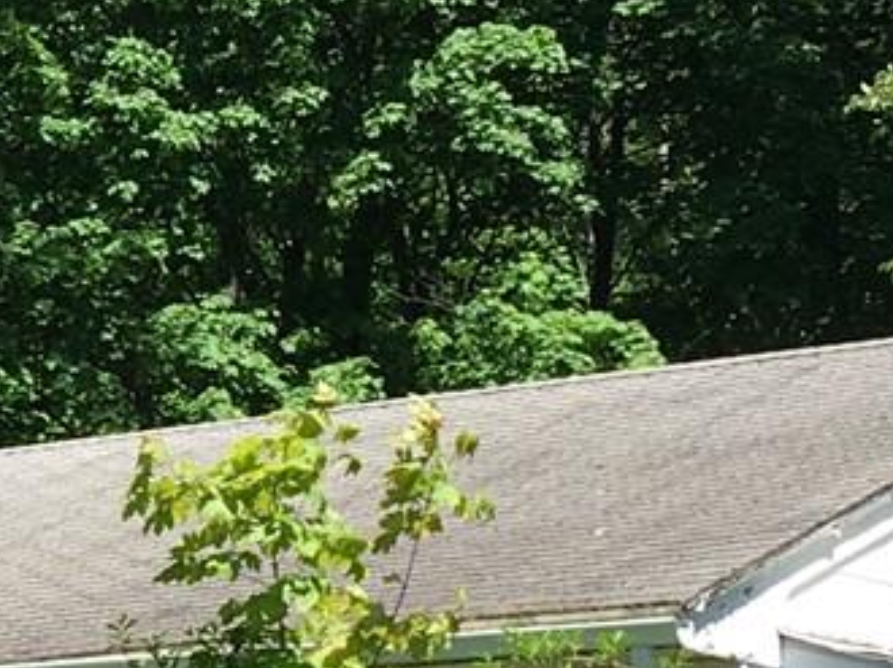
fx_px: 4640
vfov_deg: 8.2
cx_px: -87
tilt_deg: +12.9
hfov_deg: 10.9
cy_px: 241
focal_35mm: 180
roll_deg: +0.1
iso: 25
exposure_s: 1/718
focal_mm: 4.15
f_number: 2.2
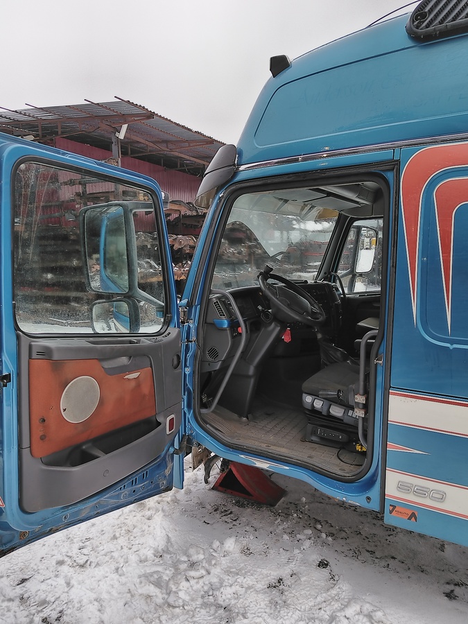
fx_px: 469
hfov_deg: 53.1
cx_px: 234
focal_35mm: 26
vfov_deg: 67.3
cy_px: 312
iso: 200
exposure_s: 1/100
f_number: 1.8
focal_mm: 6.24
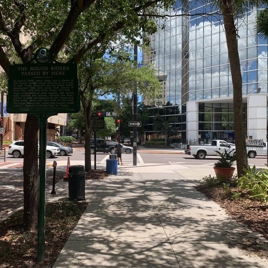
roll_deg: -0.3
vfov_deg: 52.5
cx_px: 110
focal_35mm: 31
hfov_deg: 52.2
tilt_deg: +0.6
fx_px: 272
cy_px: 133
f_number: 1.8
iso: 25
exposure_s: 1/1190
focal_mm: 4.25
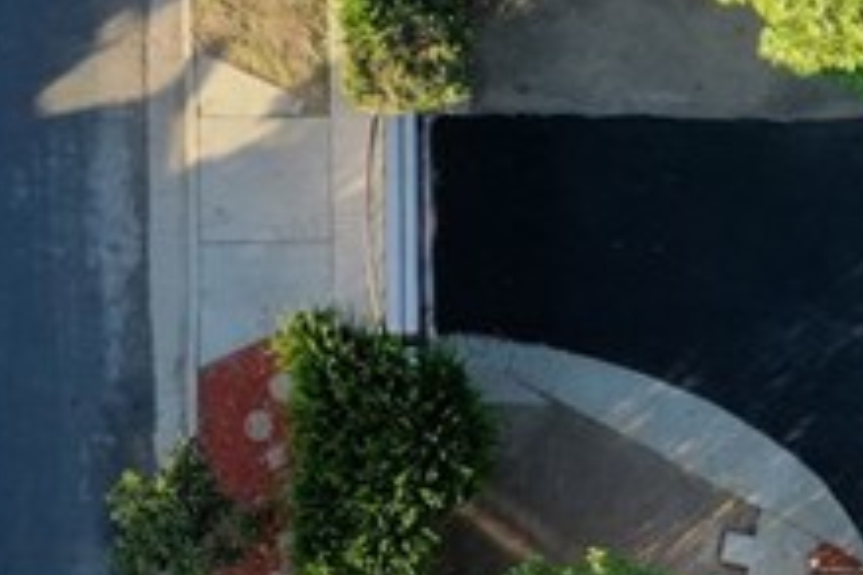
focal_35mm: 131
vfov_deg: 10.5
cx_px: 1490
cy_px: 396
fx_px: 3140
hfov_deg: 14.1
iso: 100
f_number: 4.5
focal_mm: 10.26
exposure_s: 1/160
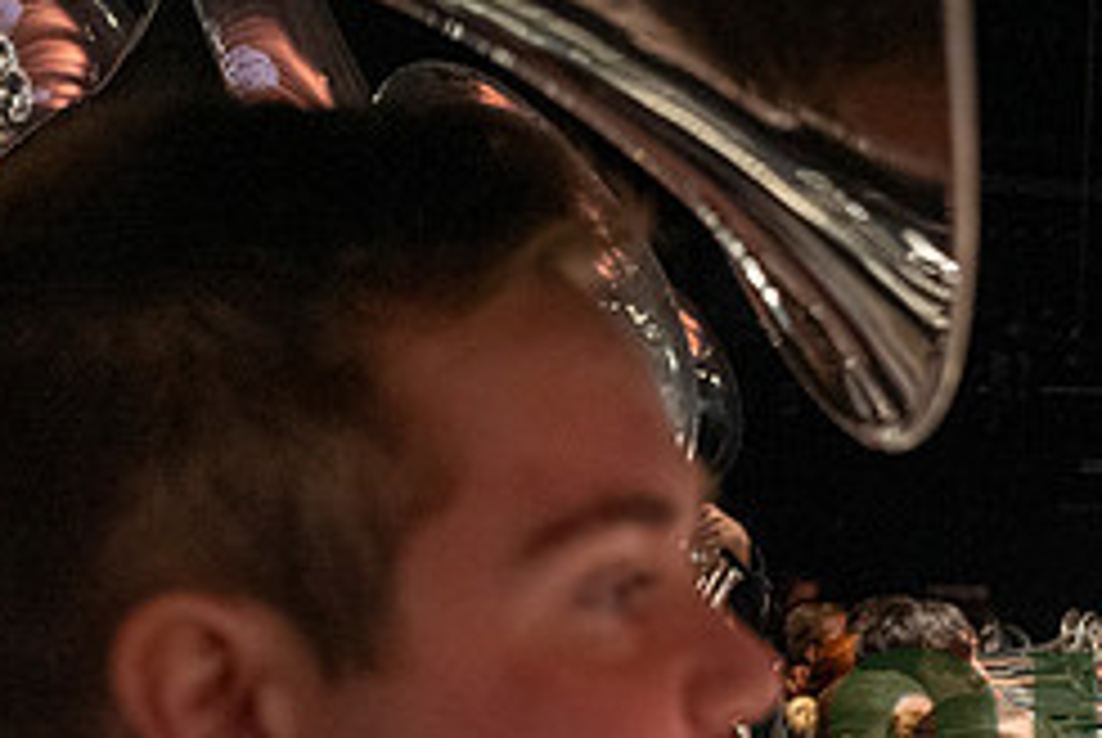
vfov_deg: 18.3
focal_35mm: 71
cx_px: 1169
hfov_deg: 26.5
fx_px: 2176
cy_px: 862
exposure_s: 1/500
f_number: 4
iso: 1600
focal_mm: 30
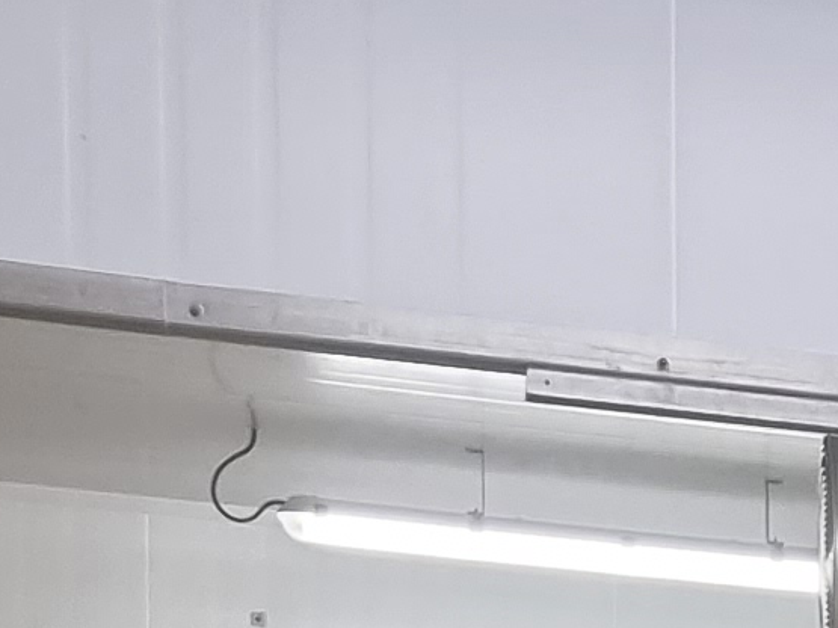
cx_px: 2127
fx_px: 4574
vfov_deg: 7.1
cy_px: 1864
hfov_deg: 9.2
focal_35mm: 189
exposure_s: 1/100
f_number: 1.8
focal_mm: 5.4
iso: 250
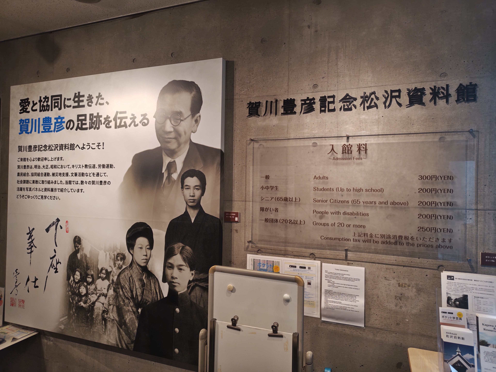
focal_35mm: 23
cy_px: 186
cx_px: 248
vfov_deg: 58.9
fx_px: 330
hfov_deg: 73.9
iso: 255
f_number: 1.9
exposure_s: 1/100
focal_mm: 5.56
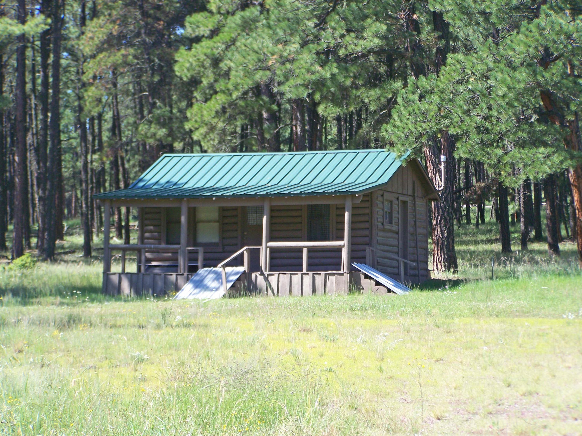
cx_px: 291
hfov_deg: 15.4
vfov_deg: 11.6
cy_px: 218
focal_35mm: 128
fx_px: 2152
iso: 64
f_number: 3.3
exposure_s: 1/250
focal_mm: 21.2
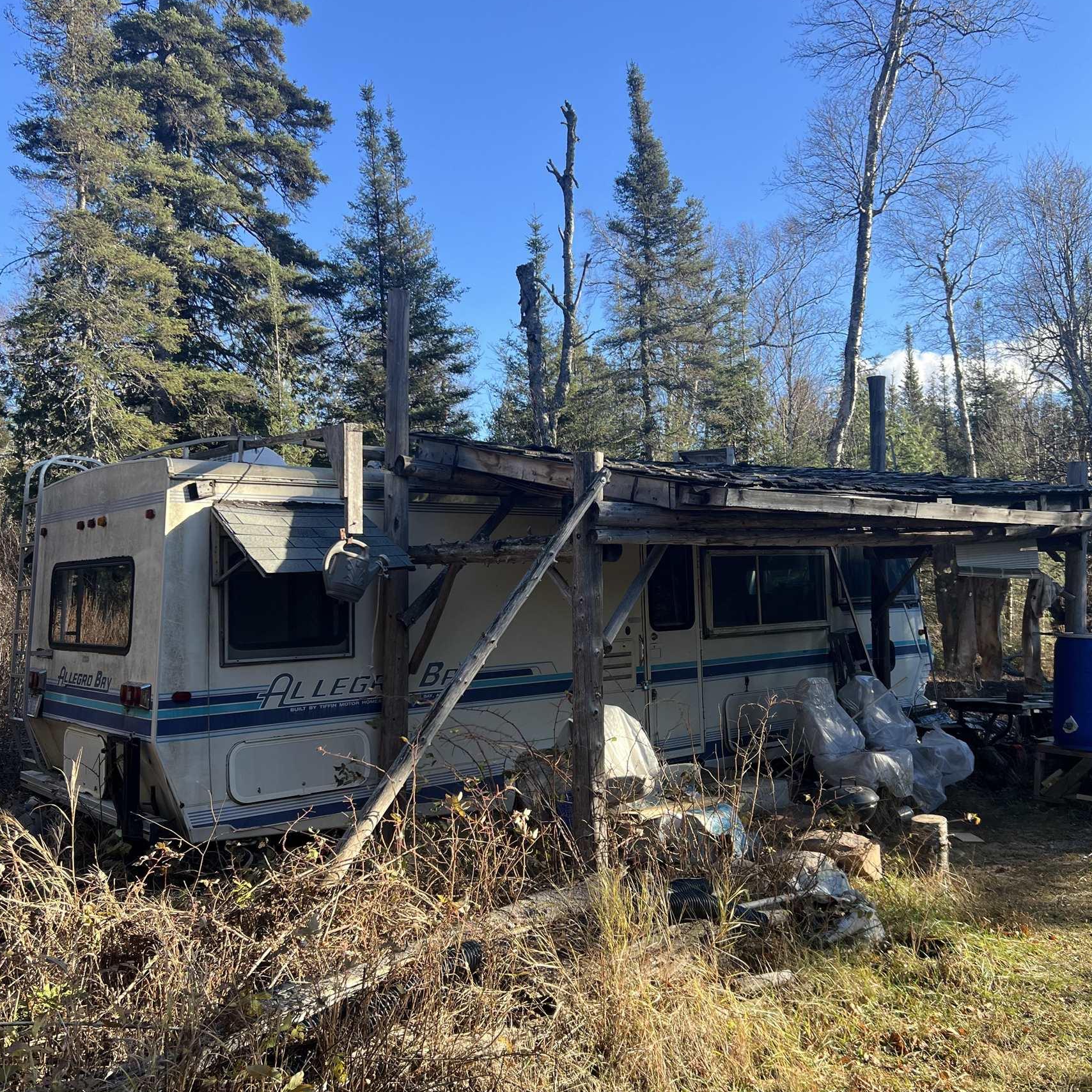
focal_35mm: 31
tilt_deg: +2.6
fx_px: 1106
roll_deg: +2.3
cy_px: 575
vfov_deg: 52.5
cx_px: 547
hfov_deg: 52.5
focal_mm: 5.7
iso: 50
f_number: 1.5
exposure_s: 1/1068
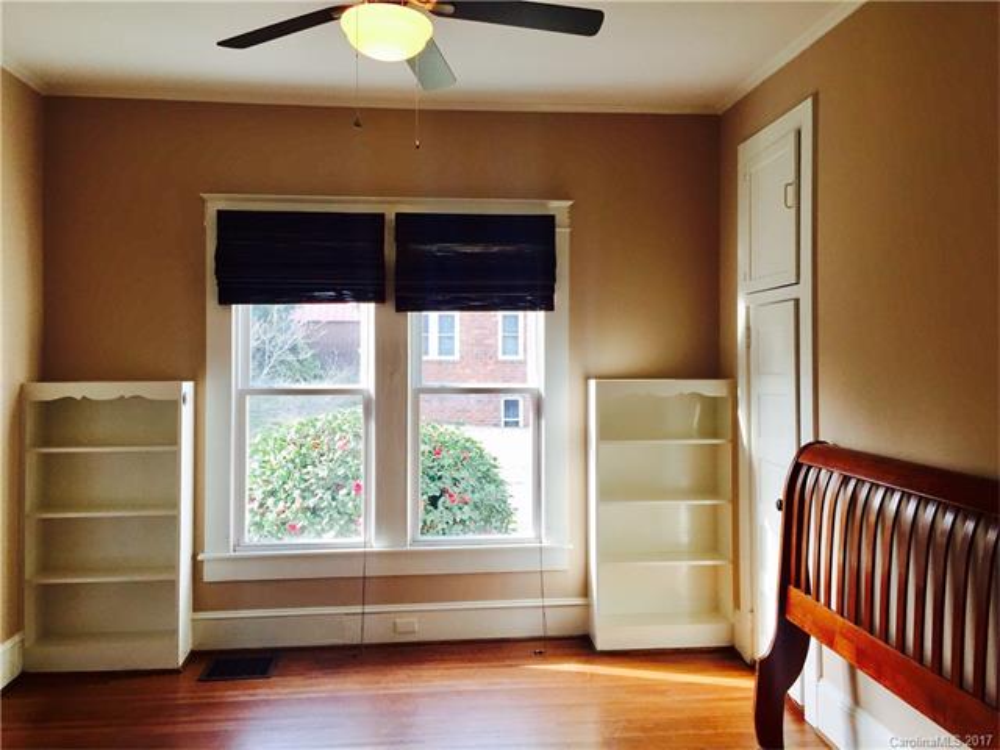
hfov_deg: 61.7
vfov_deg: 48.2
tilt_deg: +0.9
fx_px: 838
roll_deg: -0.2
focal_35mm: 29
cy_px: 375
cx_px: 500
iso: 50
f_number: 2.2
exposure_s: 1/120
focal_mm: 4.15
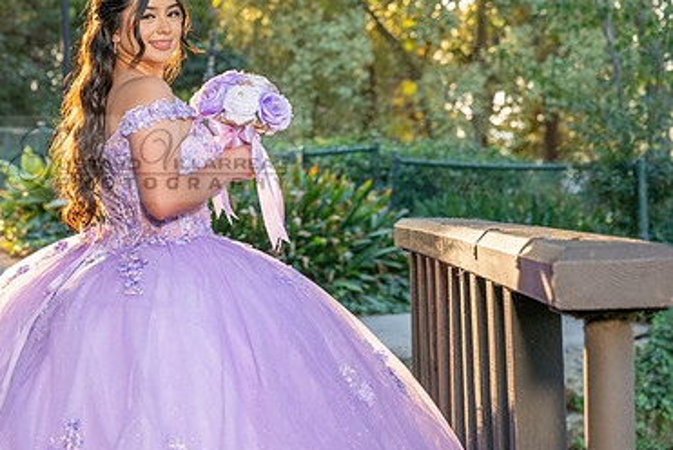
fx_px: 2133
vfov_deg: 12.0
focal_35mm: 114
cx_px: 139
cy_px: 159
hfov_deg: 17.8
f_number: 4.5
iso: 400
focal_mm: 70
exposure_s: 1/200
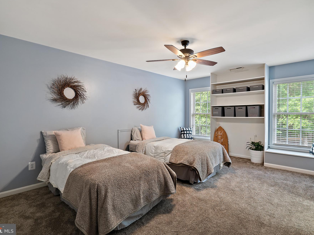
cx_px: 160
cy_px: 115
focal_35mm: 18
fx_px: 163
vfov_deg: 71.6
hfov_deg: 87.7
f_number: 8
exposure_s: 1/2
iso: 400
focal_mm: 16
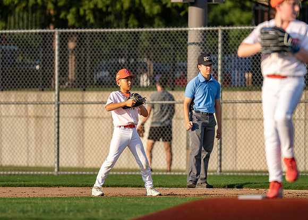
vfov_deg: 3.8
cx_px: 138
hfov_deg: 5.3
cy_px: 124
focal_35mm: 381
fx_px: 3333
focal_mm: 200
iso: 320
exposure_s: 1/5000
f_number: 2.8
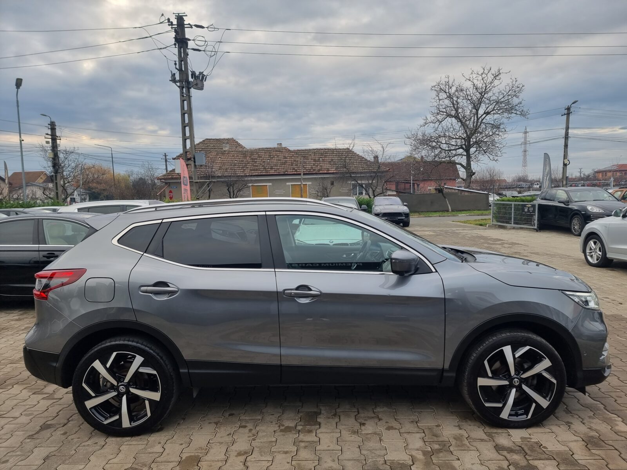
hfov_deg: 71.6
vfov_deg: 56.8
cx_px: 314
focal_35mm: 24
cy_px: 235
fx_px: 435
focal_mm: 6.7
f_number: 1.8
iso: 50
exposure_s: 1/137
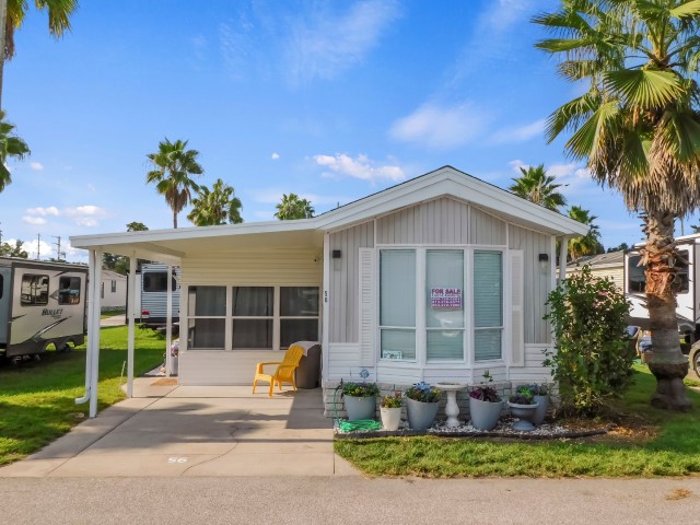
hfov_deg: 63.4
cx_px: 350
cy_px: 262
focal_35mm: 28
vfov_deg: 49.7
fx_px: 566
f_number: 3.2
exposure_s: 1/1500
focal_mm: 4.9
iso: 125
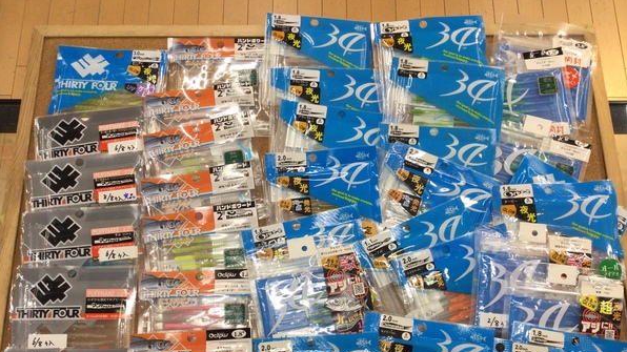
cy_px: 232
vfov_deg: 34.3
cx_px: 314
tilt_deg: -74.4
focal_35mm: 34
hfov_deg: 58.0
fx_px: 565
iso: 32
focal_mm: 3.3
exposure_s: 1/60
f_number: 2.4
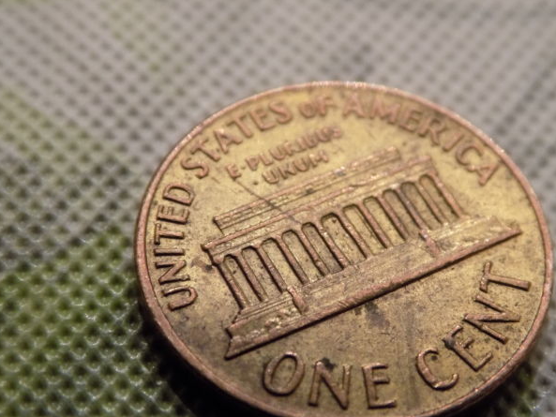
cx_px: 277
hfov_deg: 22.5
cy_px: 209
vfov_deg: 17.0
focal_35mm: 87
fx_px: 1398
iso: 400
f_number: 4.4
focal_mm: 15.3
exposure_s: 1/2.5
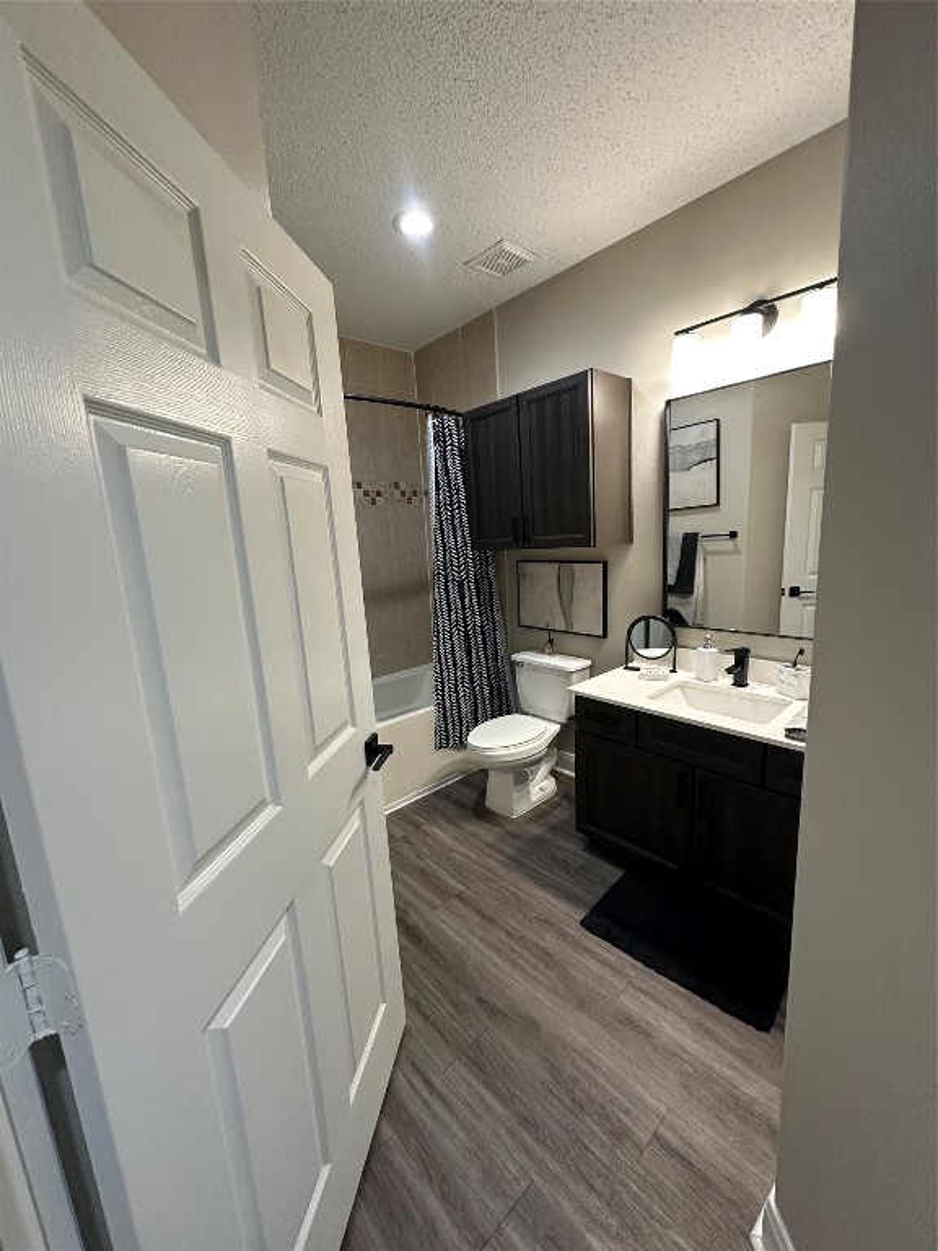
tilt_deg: -10.3
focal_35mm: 14
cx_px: 469
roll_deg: +3.8
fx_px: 506
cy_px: 626
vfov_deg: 102.1
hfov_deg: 85.7
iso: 250
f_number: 2.2
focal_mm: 2.22
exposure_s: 1/60
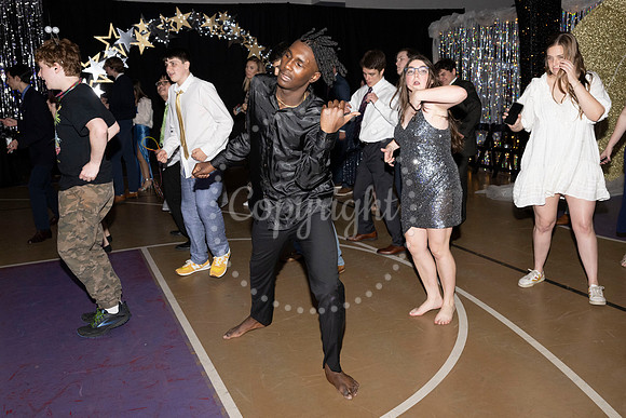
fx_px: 586
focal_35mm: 34
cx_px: 328
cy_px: 188
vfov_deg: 39.2
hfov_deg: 56.2
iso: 1250
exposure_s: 1/100
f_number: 5.6
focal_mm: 26.5
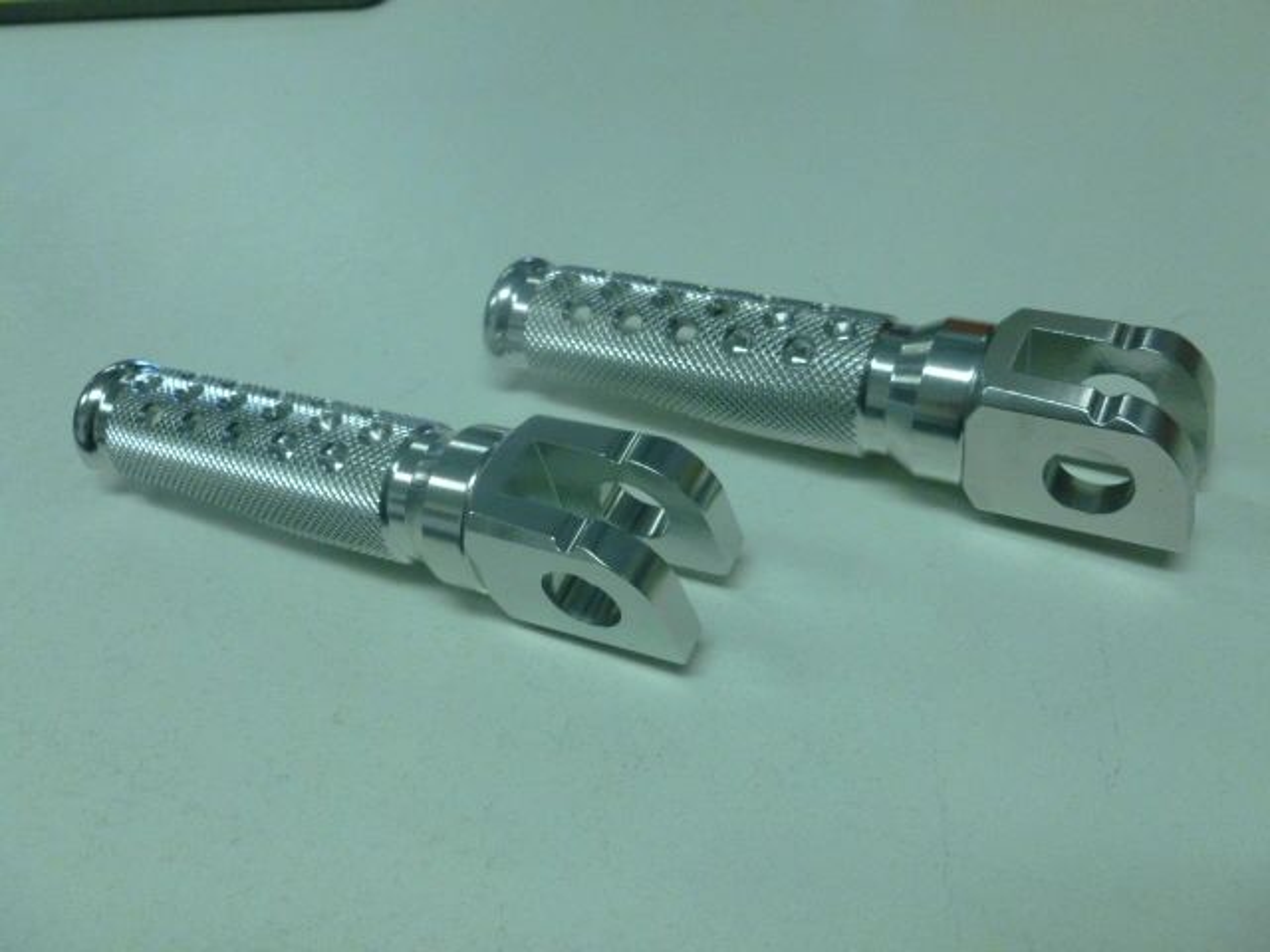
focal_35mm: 28
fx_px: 1027
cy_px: 476
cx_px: 635
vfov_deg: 49.7
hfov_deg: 63.4
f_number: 3.3
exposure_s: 1/60
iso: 400
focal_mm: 5
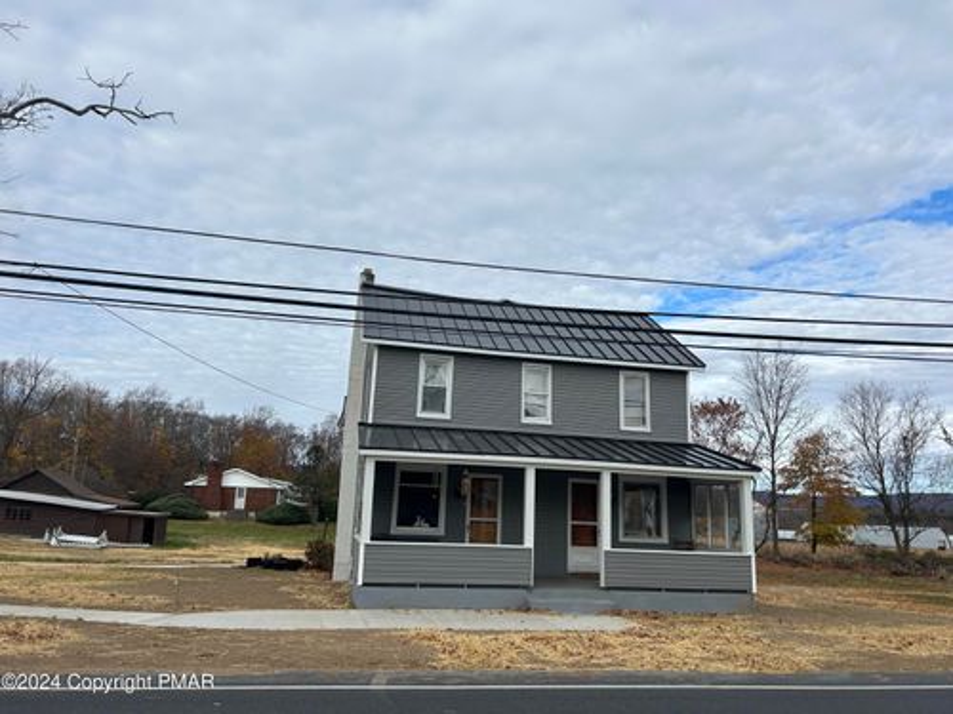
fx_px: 716
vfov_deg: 53.1
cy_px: 357
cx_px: 476
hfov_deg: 67.3
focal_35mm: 26
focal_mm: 5.7
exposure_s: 1/3460
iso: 50
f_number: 1.5
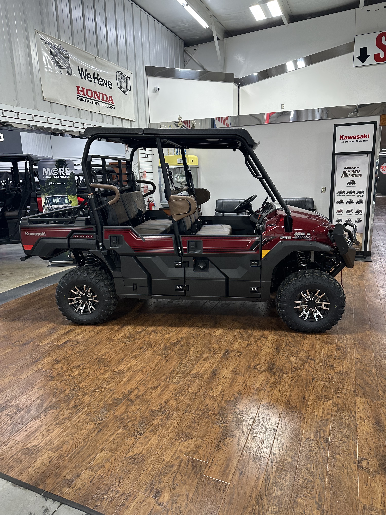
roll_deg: +1.2
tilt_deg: -12.5
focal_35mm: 24
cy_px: 258
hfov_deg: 56.8
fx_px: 357
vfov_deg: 71.6
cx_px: 193
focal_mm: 6.86
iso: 160
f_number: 1.78
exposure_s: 1/120
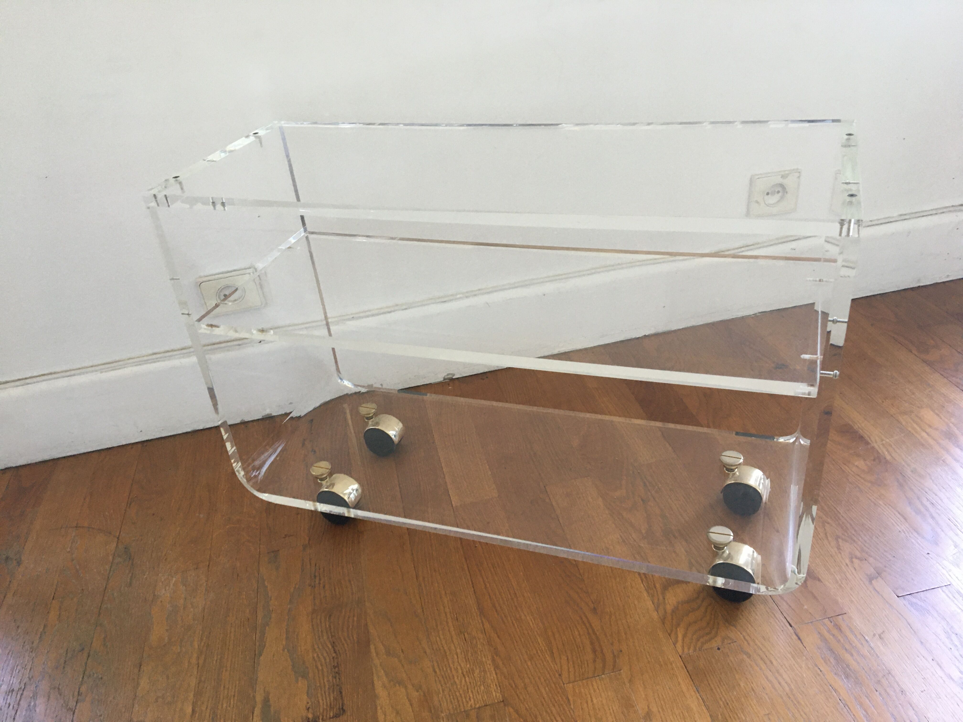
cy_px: 361
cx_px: 482
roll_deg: +6.1
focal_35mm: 29
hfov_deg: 61.7
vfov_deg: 48.2
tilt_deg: -31.8
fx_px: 807
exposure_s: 1/33
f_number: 2.2
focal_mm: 4.15
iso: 125
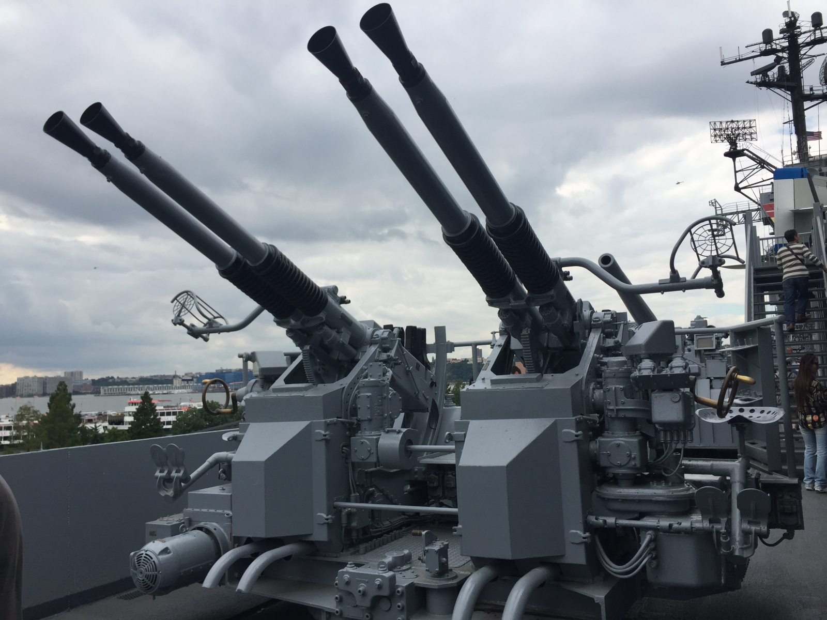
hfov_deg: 61.7
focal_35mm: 29
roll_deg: +1.3
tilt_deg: +5.5
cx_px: 414
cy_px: 310
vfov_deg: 48.2
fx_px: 693
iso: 32
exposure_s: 1/1163
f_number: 2.2
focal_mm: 4.15
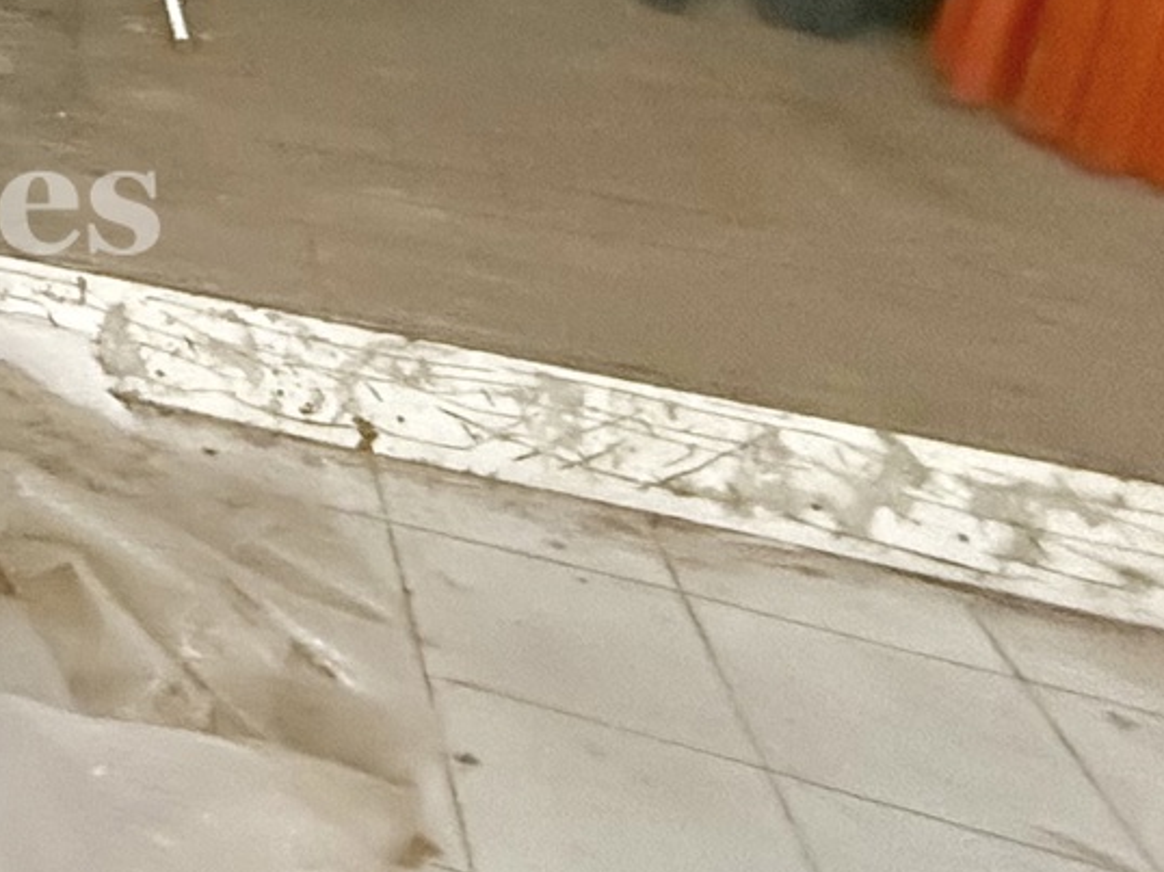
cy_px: -584
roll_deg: +1.2
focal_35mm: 50
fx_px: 1681
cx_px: -753
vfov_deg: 21.7
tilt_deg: +0.5
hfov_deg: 24.6
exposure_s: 1/60
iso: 640
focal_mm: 2.22
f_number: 2.2
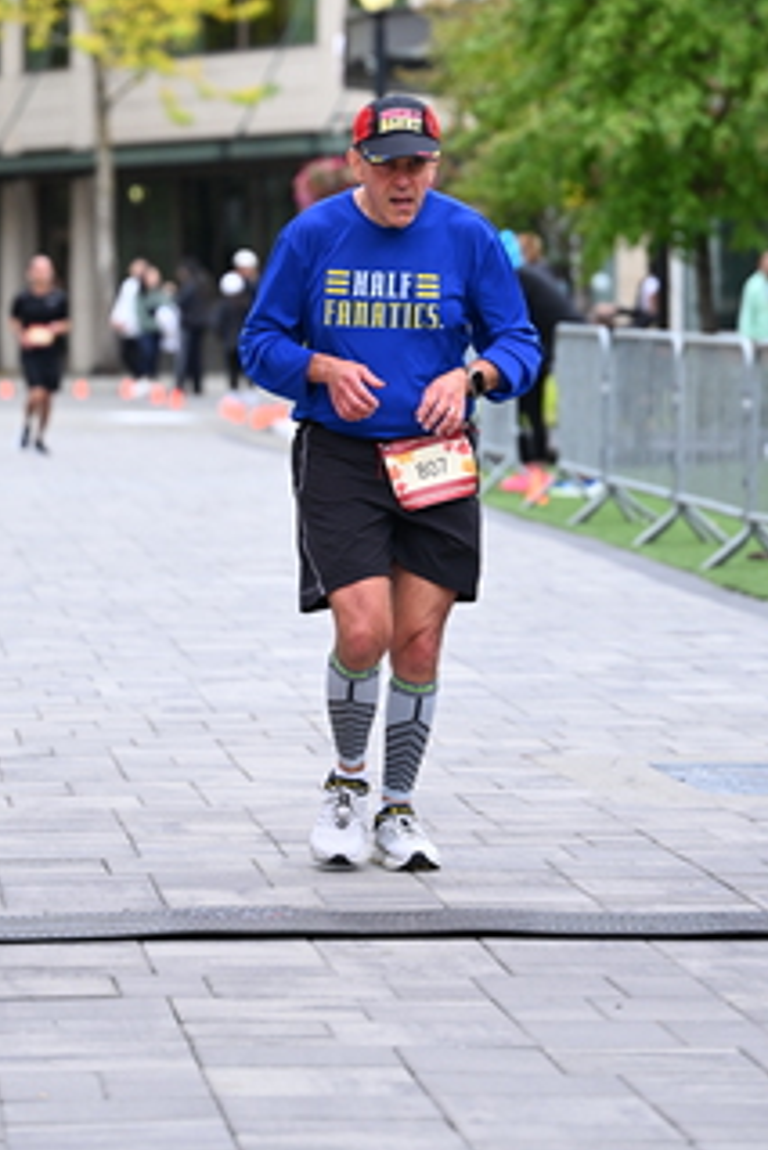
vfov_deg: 12.5
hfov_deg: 8.4
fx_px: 5242
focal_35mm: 164
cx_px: 330
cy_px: 242
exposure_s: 1/2000
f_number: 2.8
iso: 640
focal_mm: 95
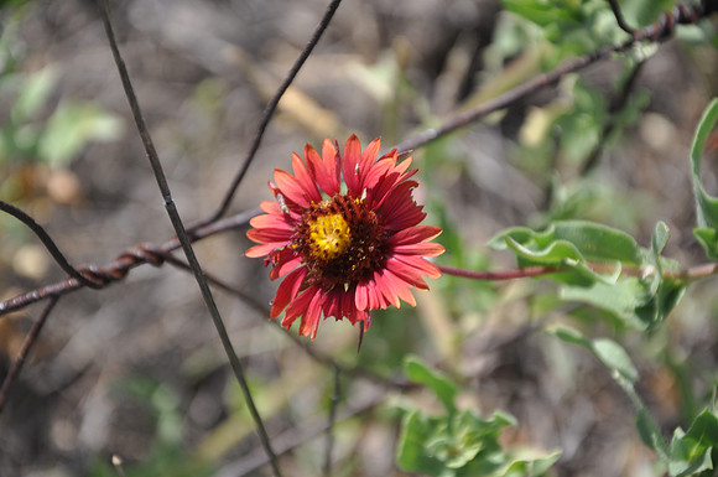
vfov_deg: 8.7
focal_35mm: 158
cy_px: 238
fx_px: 3137
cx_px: 359
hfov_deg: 13.1
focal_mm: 105
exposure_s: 1/125
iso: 200
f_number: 5.6
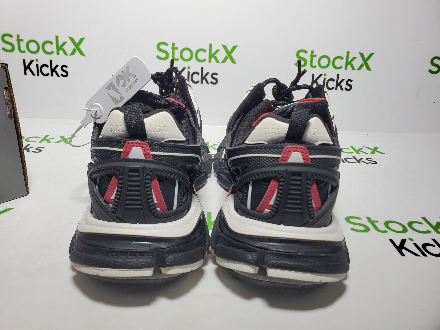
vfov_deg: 53.1
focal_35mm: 26
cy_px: 165
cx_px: 220
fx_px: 330
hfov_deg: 67.3
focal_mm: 4.3
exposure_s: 1/183
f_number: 2.4
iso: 50
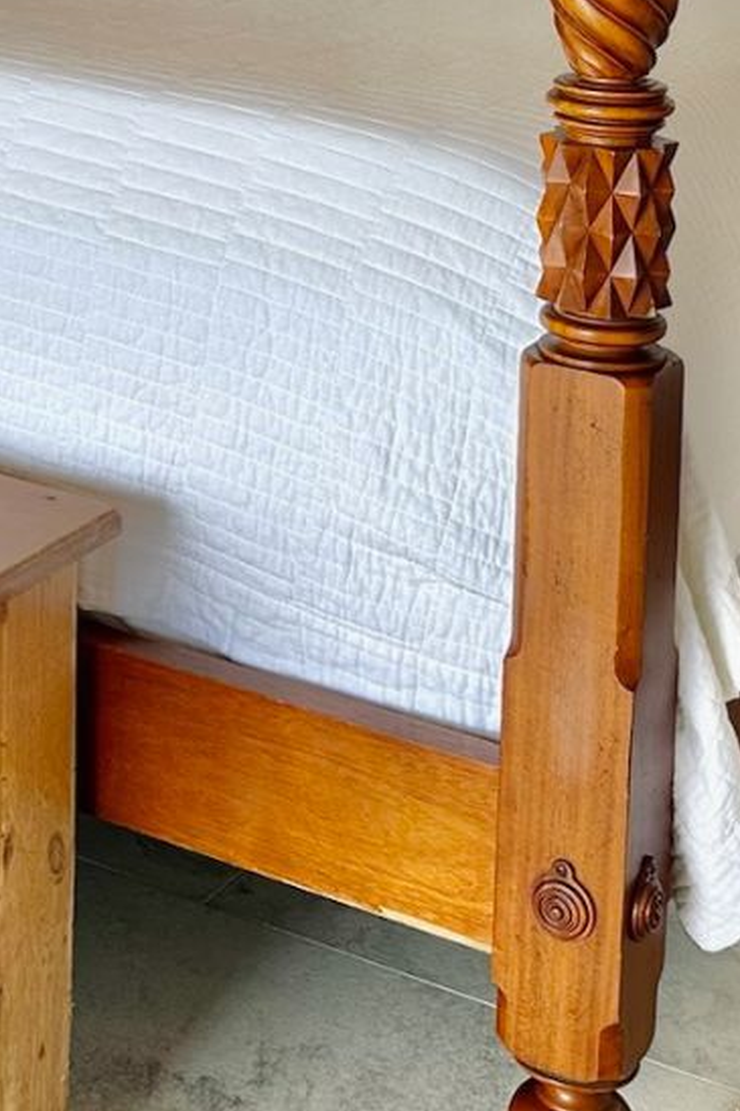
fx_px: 2530
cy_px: -114
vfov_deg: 23.3
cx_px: -91
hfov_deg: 16.1
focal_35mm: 82
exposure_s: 1/224
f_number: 1.78
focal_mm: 6.86
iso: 64
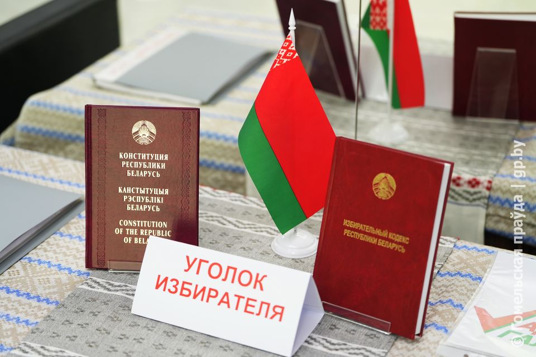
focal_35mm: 70
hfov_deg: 28.8
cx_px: 268
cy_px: 178
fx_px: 1042
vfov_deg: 19.5
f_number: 2.8
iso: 320
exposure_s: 1/100
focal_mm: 70
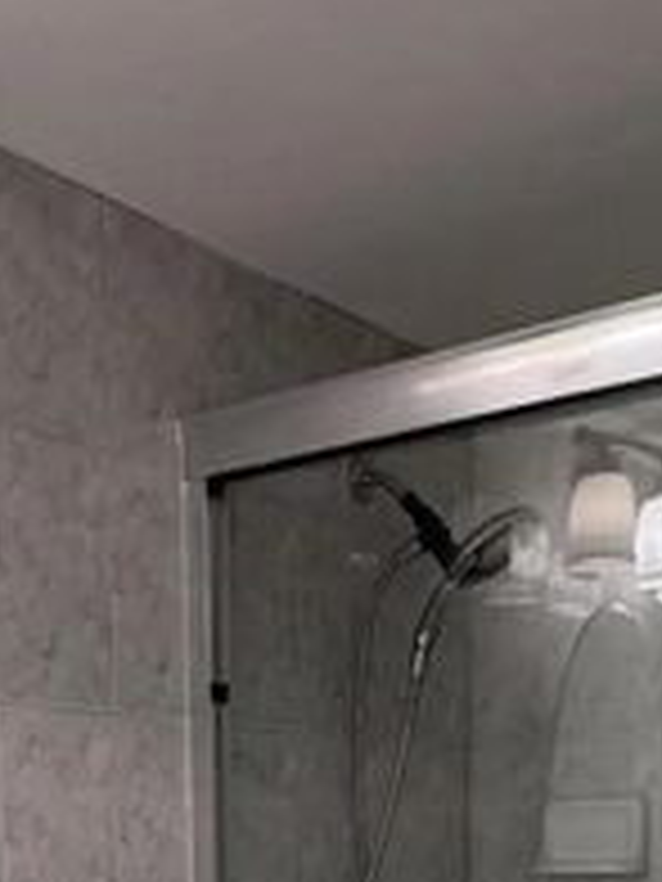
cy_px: 1177
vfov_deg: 26.4
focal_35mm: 61
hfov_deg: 23.9
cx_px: 194
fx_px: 1555
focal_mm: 2.22
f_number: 2.2
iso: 100
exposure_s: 1/120
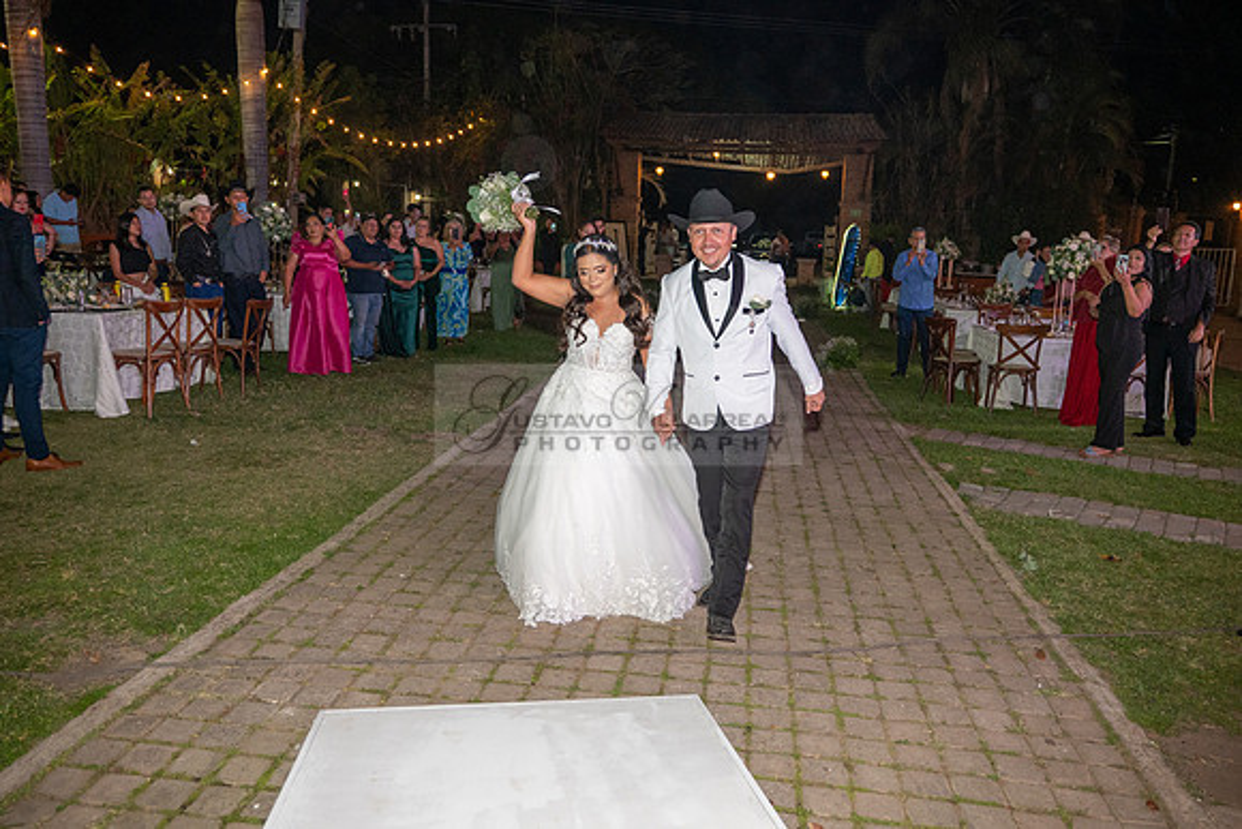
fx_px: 966
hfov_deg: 65.5
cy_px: 414
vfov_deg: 46.4
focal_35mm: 28
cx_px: 621
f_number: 4
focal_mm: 28
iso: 2000
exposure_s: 1/160
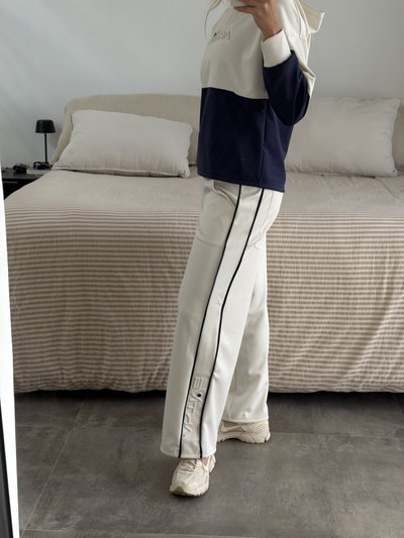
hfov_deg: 30.3
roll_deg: -1.2
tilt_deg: -27.8
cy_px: 269
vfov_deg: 39.6
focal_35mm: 48
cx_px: 202
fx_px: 747
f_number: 1.78
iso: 50
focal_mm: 6.76
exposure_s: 1/177
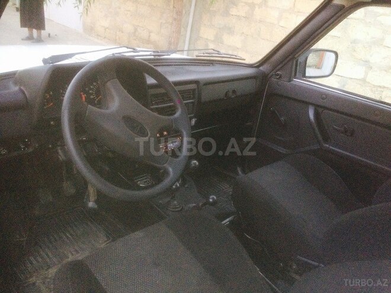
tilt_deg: -24.6
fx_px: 328
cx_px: 196
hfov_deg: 61.7
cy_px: 146
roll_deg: -13.4
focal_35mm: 29
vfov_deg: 48.2
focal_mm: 4.15
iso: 250
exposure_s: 1/17
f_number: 2.2
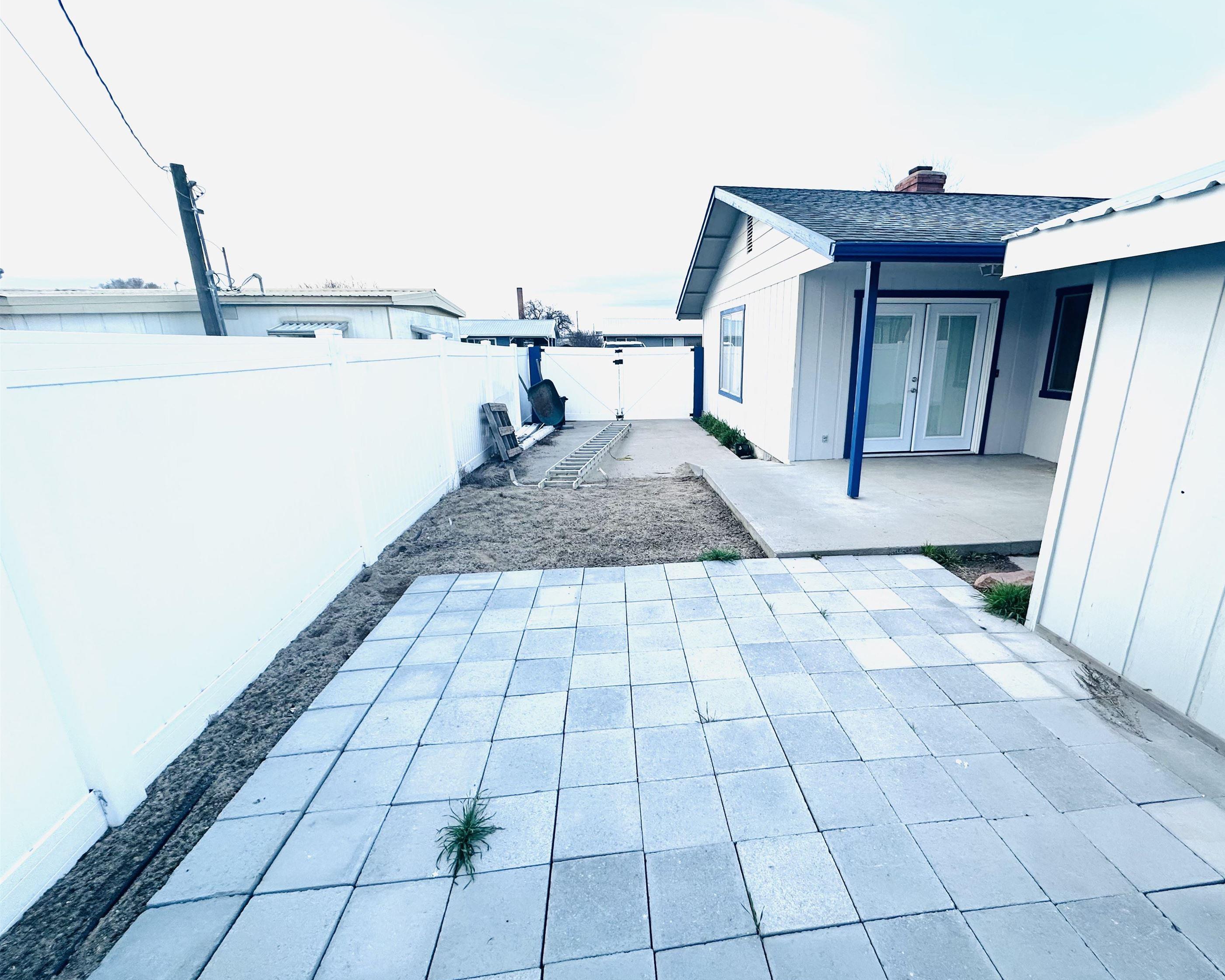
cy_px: 492
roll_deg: -0.1
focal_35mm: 15
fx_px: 544
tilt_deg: -15.0
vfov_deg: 84.0
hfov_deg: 96.5
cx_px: 672
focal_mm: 2.22
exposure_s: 1/99
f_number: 2.2
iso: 125
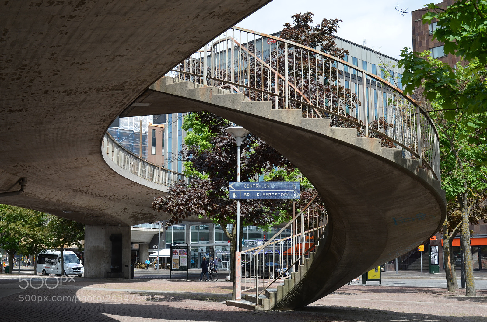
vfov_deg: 25.6
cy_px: 161
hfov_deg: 37.9
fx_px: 709
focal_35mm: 52
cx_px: 244
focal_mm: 35
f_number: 11
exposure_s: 1/125
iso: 125
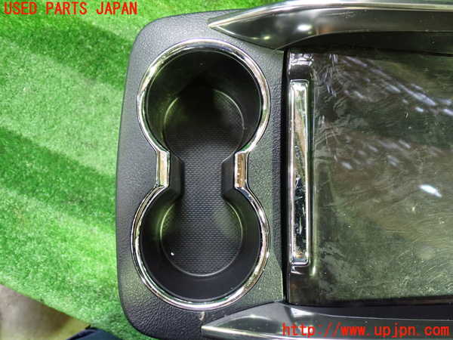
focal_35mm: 30
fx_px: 393
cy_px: 170
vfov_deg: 46.8
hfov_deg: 60.0
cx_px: 226
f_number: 2.3
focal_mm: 5.4
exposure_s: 1/30
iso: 800
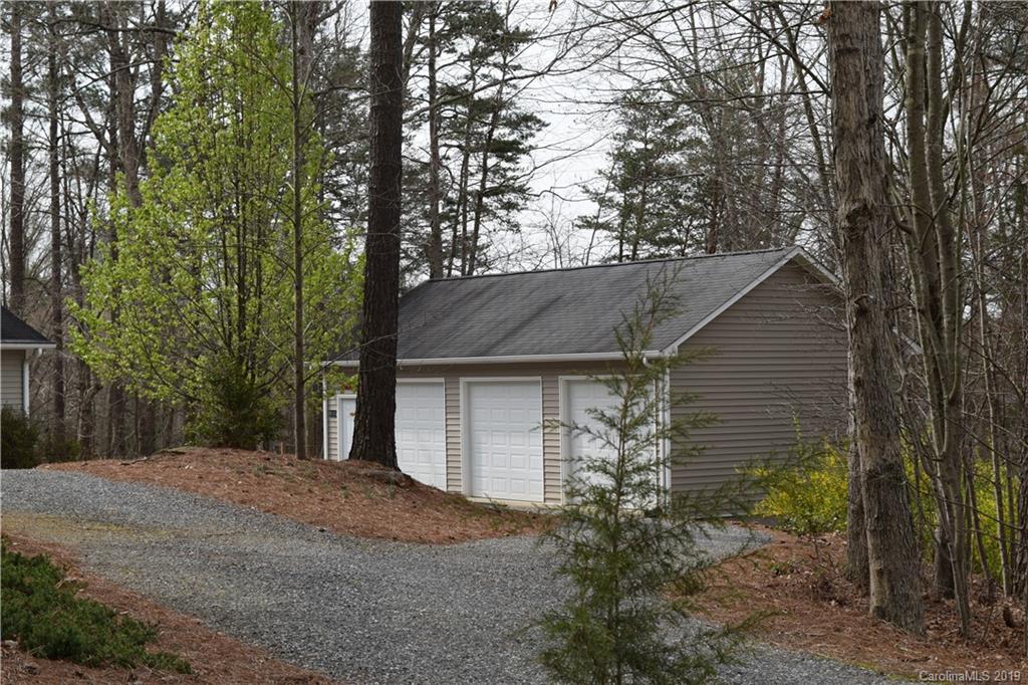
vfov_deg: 20.1
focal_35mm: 68
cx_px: 514
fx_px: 1927
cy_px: 342
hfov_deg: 29.9
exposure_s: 1/320
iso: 200
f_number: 8
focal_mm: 45
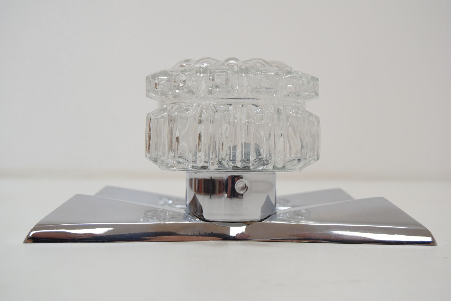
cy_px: 150
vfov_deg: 25.8
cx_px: 226
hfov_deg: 37.8
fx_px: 658
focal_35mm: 52
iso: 1600
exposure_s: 1/125
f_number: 5.6
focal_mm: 35
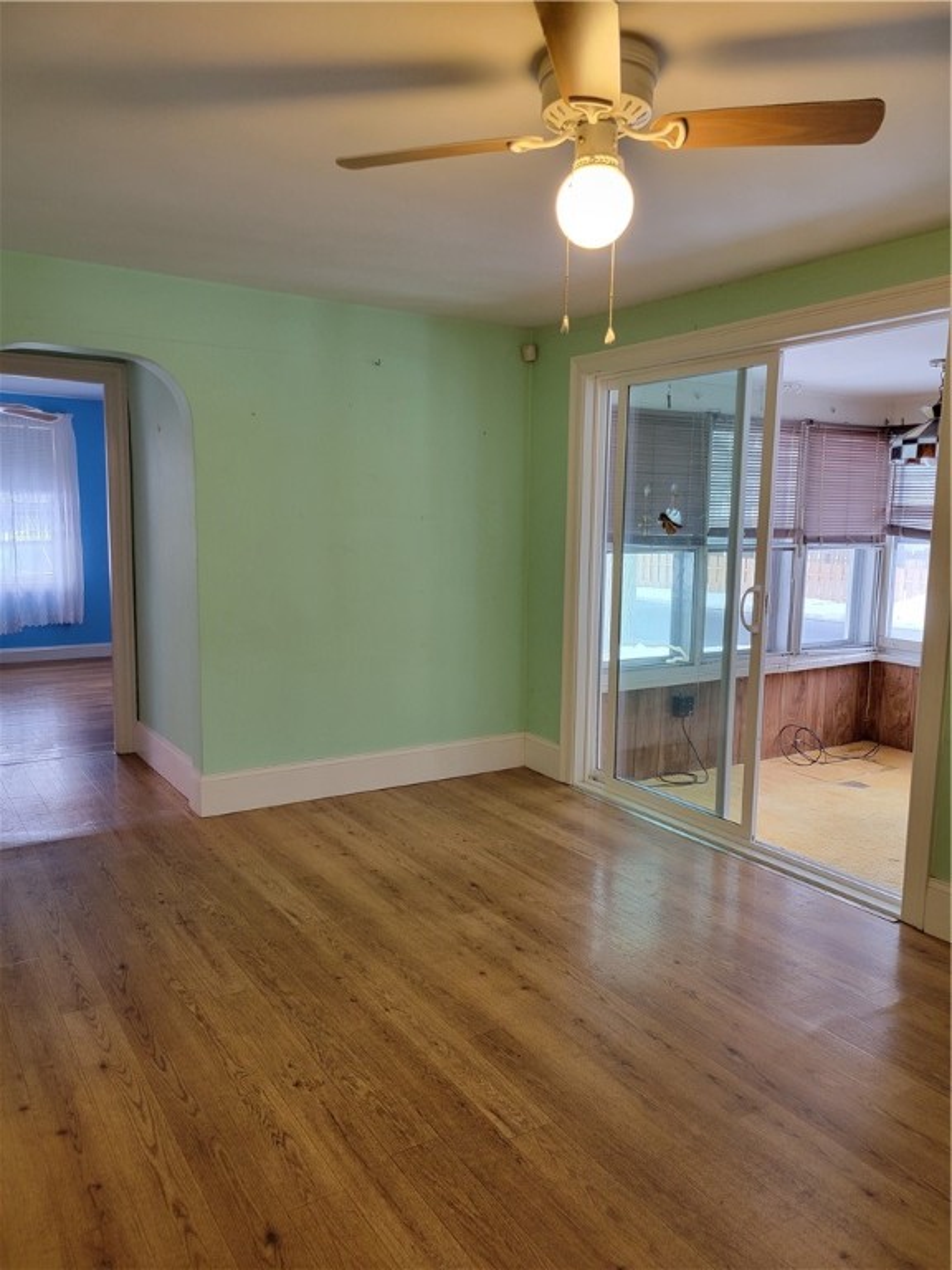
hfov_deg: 53.1
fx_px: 953
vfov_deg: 67.3
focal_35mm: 26
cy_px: 635
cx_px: 476
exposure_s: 1/120
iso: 250
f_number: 1.8
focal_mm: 5.4
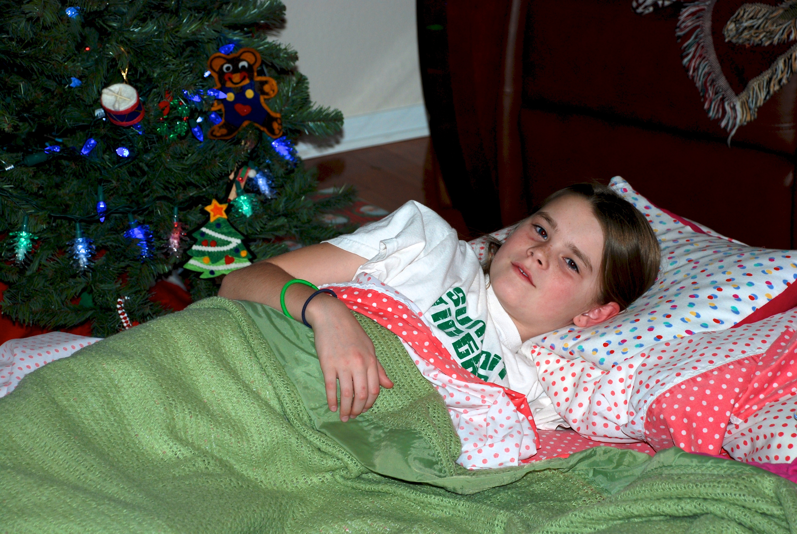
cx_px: 398
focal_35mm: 99
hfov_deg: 20.6
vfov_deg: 13.9
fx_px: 2194
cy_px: 267
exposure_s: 1/60
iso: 200
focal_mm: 66
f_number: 5.3
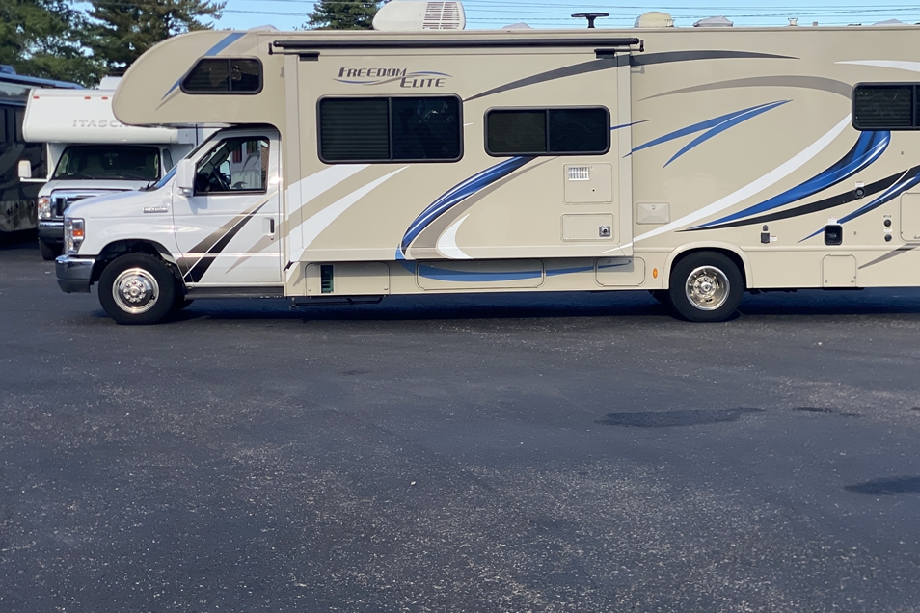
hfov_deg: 29.6
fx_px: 1738
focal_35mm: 68
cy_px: 308
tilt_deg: -4.4
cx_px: 546
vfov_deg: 20.0
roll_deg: +0.6
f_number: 2
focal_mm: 6
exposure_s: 1/922
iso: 20
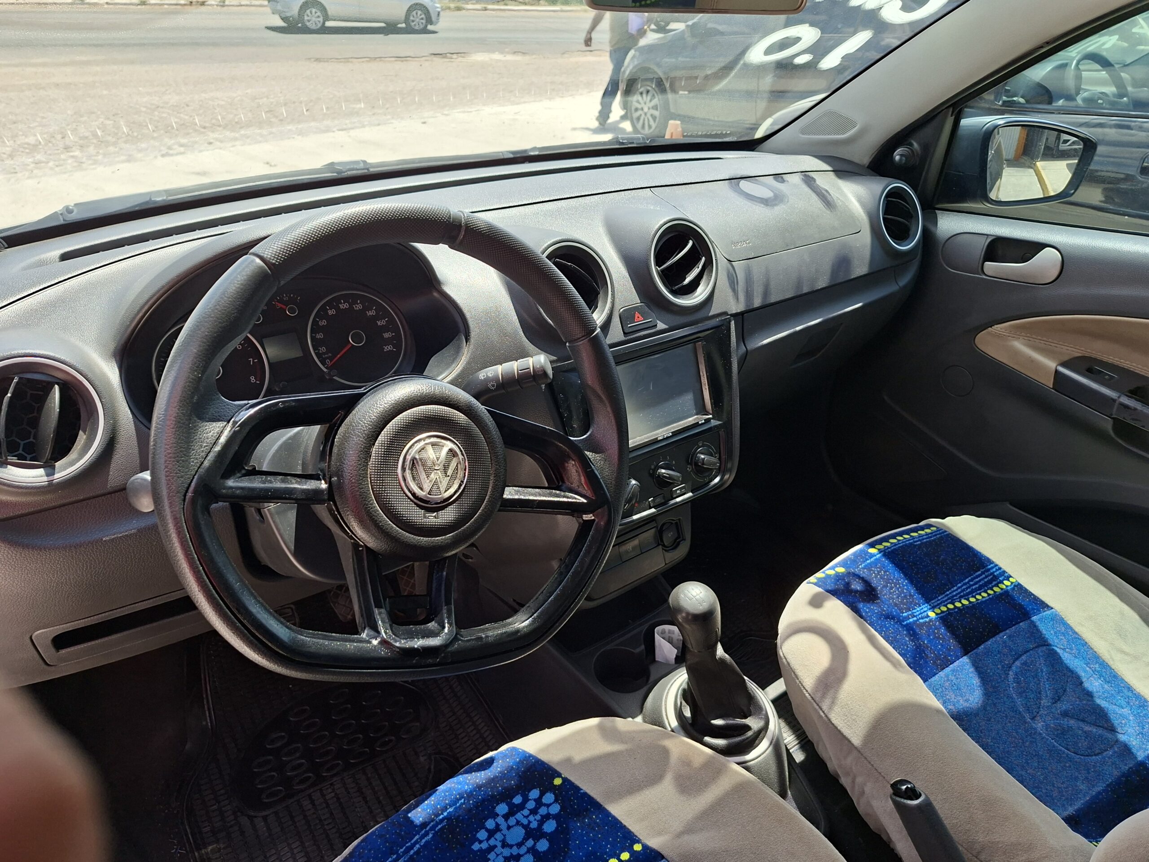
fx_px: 763
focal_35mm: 23
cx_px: 574
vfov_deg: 58.9
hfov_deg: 73.9
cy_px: 431
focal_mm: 5.54
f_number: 1.8
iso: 50
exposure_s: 1/488
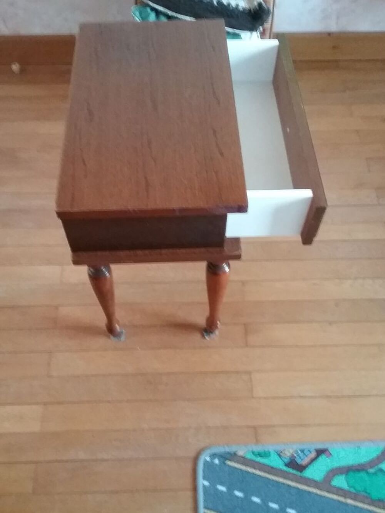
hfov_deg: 45.4
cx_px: 192
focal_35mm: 31
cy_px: 256
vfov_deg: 58.3
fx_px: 460
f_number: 2.2
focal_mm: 3.3
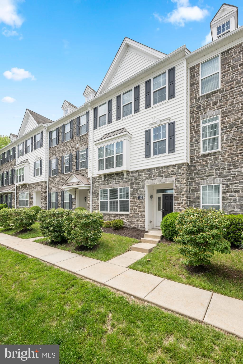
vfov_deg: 98.5
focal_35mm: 16
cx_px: 122
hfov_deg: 75.5
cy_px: 182
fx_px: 157
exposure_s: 1/1000
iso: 320
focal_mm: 15.5
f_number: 6.3
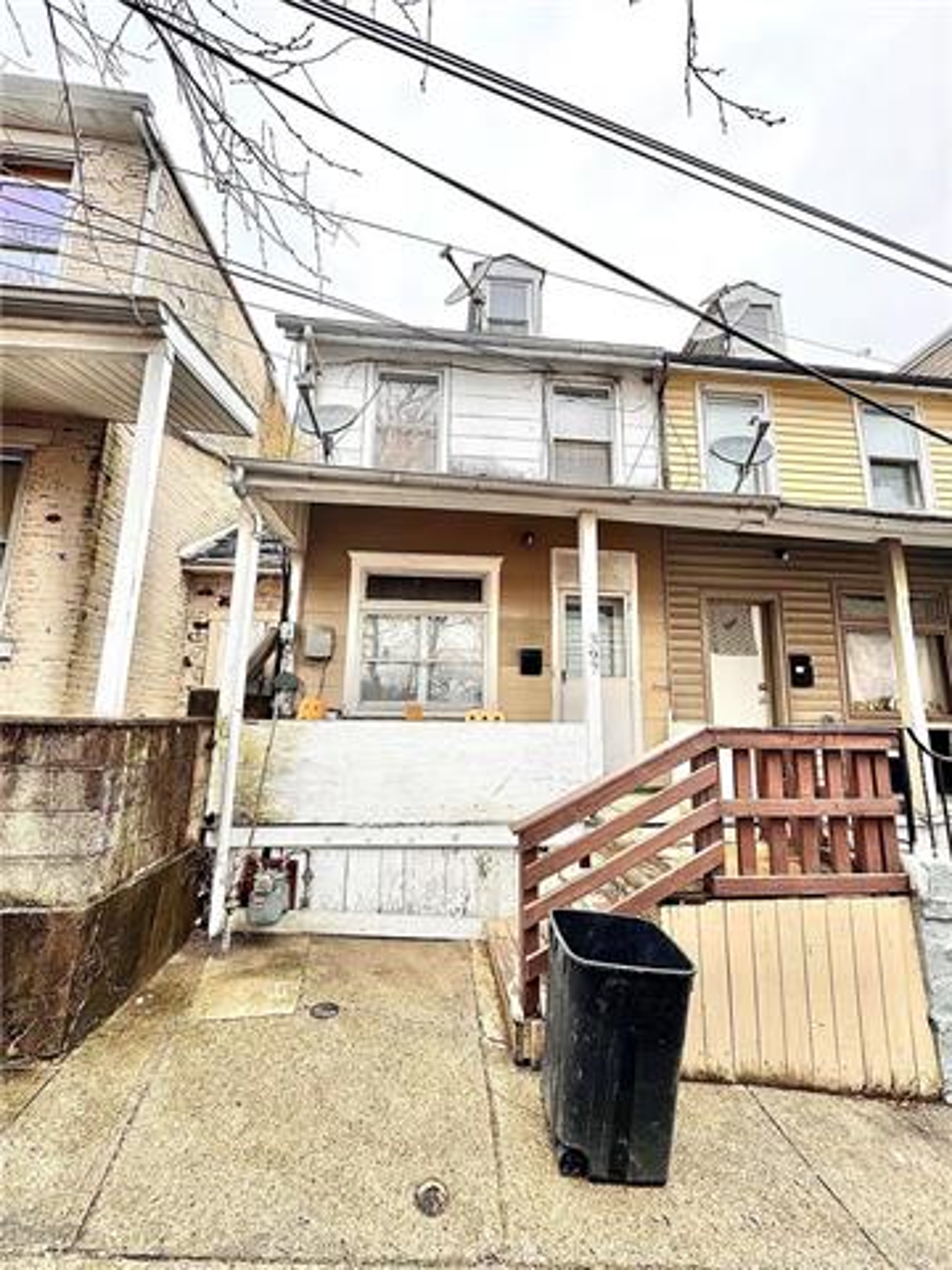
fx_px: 513
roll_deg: -0.9
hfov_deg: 85.7
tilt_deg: +10.2
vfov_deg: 102.1
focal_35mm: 14
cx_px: 476
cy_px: 635
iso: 40
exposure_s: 1/338
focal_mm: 2.22
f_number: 2.2
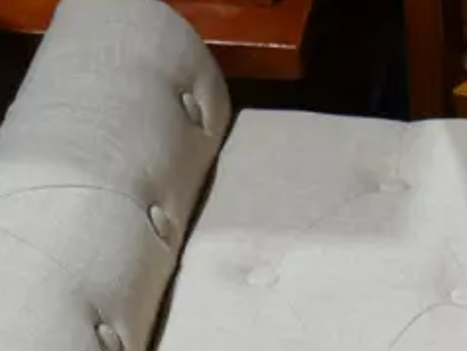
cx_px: 902
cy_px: 555
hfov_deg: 12.7
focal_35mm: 138
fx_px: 1863
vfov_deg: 10.3
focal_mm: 16
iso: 200
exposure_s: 1/80
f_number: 3.6
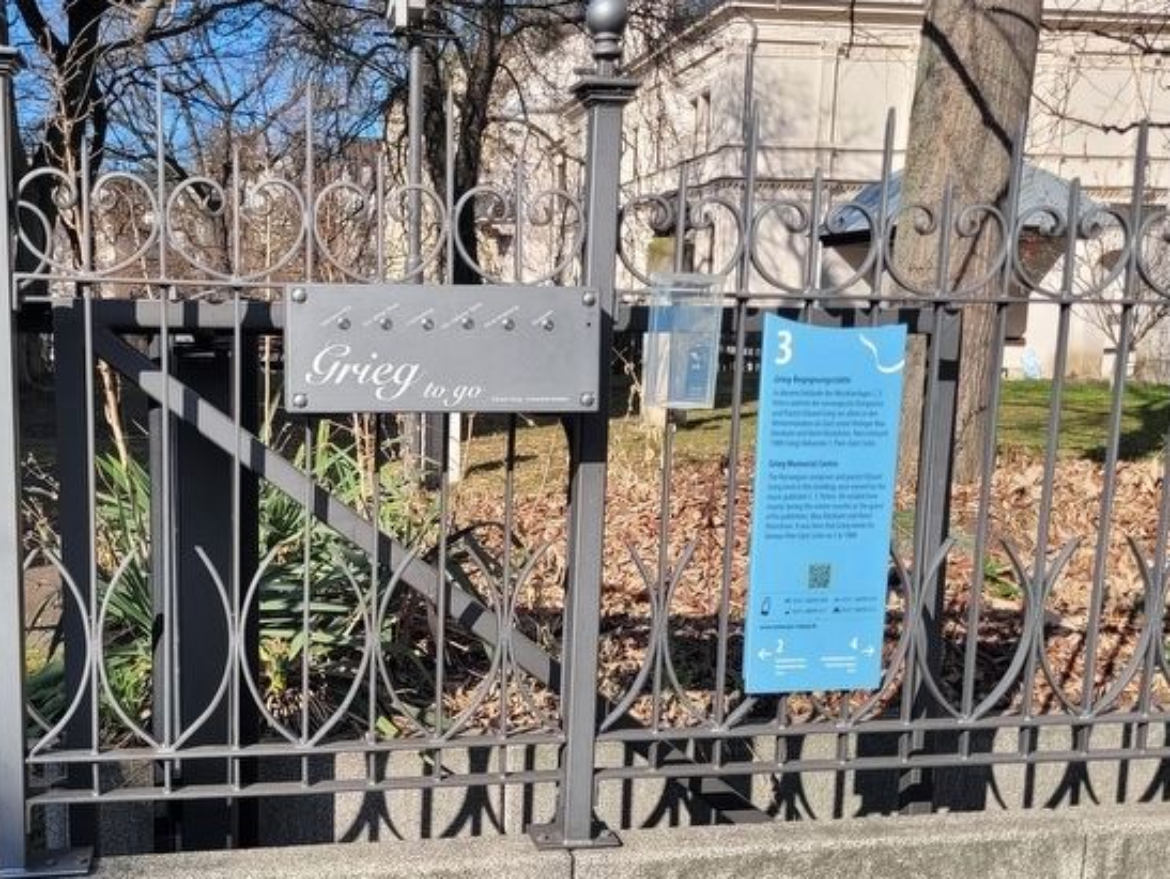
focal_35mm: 38
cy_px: 537
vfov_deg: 37.6
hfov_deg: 48.5
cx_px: 436
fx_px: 1285
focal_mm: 5.4
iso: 40
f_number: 1.8
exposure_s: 1/1538
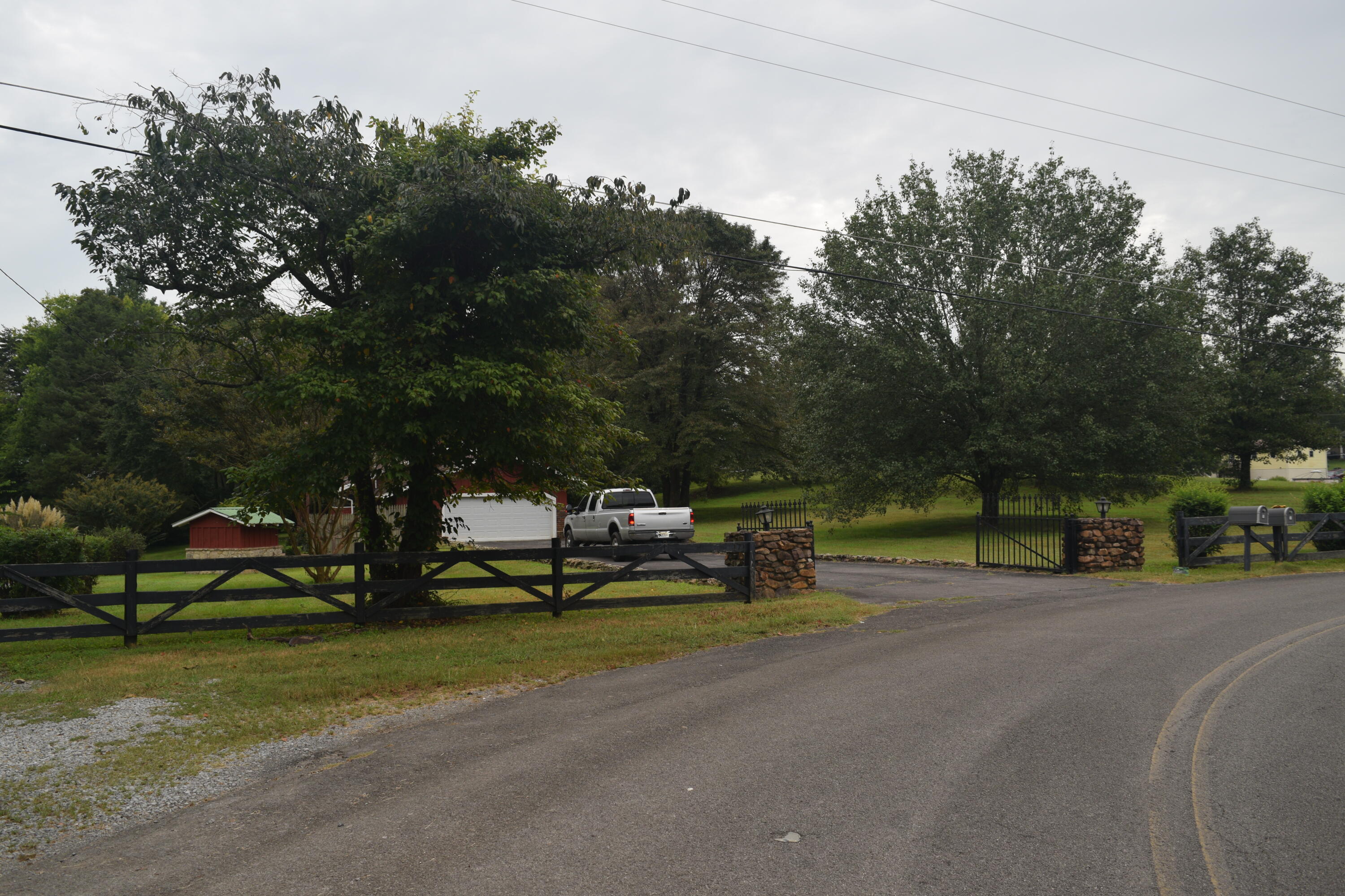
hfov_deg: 67.4
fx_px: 1009
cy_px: 448
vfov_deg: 47.9
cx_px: 672
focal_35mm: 27
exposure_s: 1/125
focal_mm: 18
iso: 100
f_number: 5.6
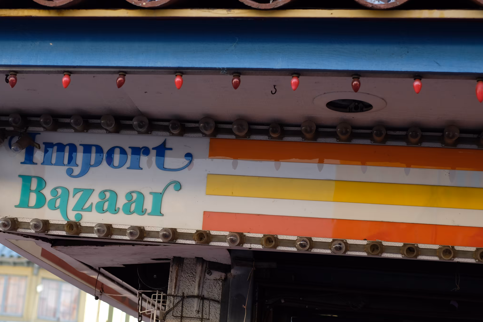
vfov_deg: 17.5
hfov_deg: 25.8
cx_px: 148
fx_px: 1046
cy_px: 184
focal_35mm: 78
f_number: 2.8
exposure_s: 1/200
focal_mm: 35
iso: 200
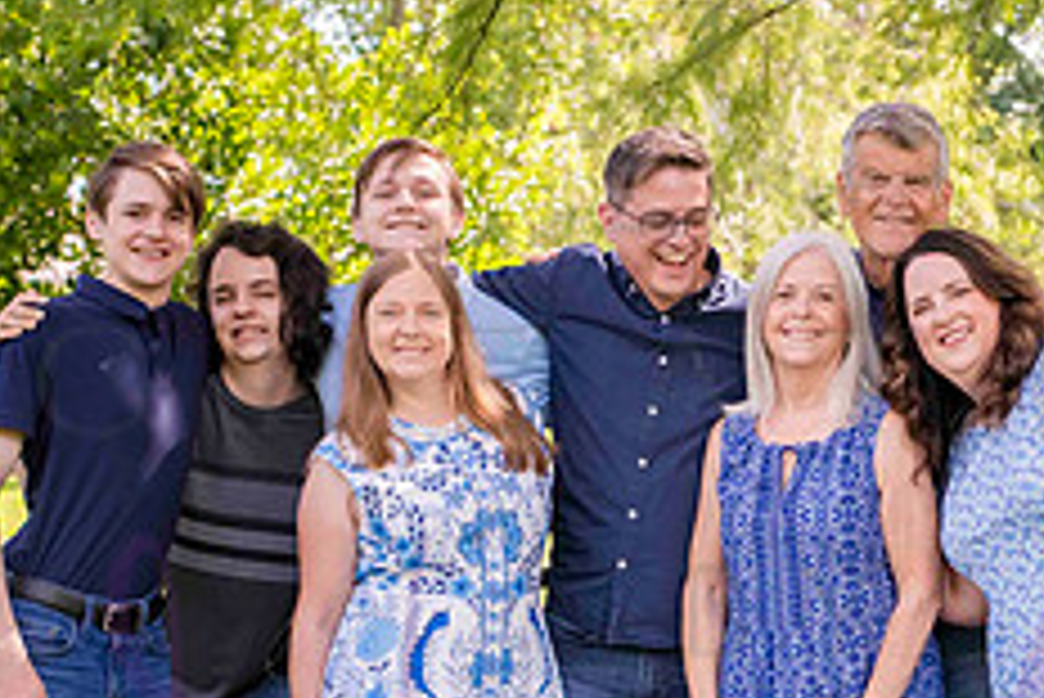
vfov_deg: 10.9
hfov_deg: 16.2
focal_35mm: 125
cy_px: 601
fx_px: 3627
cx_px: 864
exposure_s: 1/320
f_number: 4.5
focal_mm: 50
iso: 400
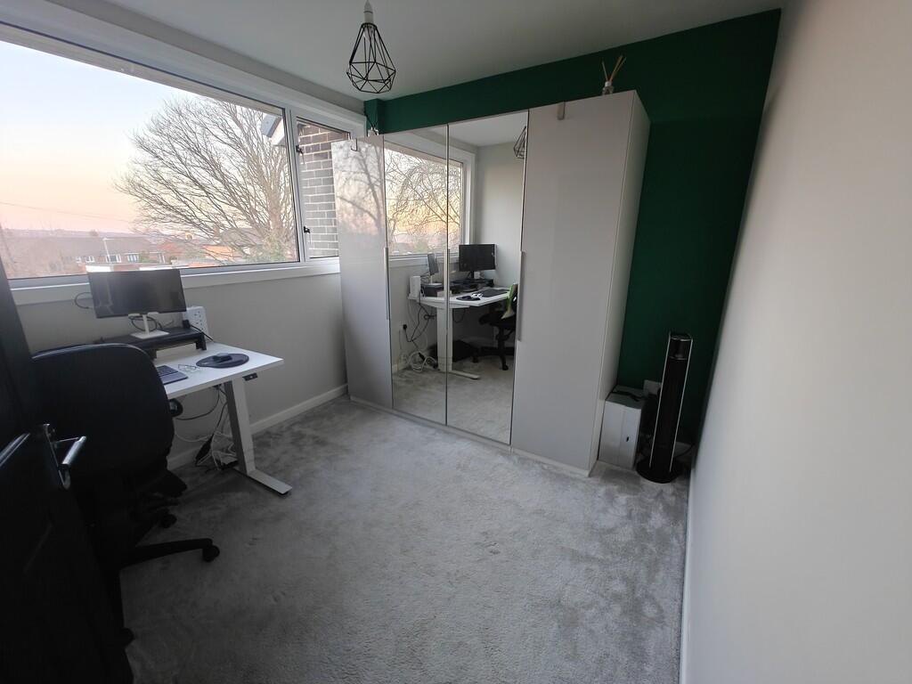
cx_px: 456
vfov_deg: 85.7
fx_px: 369
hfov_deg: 102.1
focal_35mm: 14
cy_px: 342
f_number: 2.2
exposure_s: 1/35
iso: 160
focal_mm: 2.62
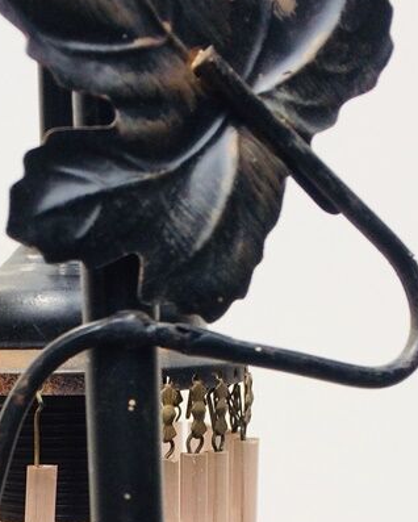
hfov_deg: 20.8
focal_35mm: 73
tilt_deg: -14.3
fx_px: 1128
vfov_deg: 24.3
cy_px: 579
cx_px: 85
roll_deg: -0.1
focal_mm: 4.15
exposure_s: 1/1520
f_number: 2.2
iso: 32
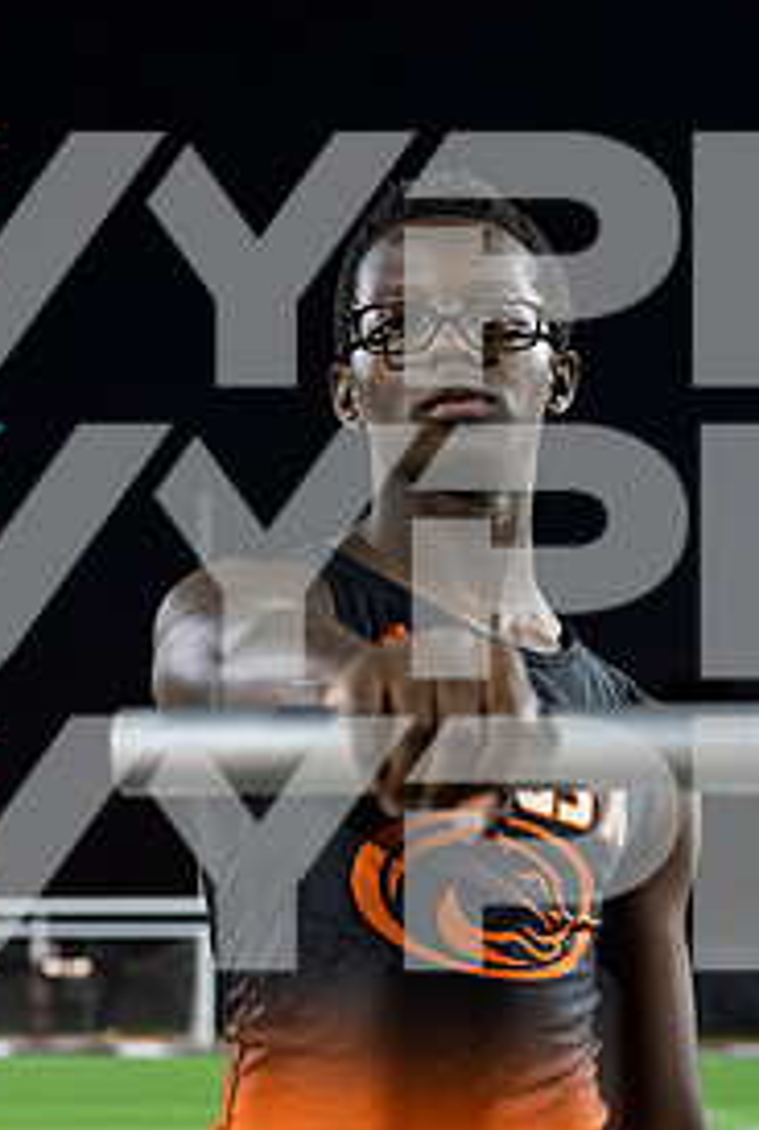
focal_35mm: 82
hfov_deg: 16.7
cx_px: 365
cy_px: 553
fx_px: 2580
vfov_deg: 24.7
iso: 1250
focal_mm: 50
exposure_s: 1/125
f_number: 4
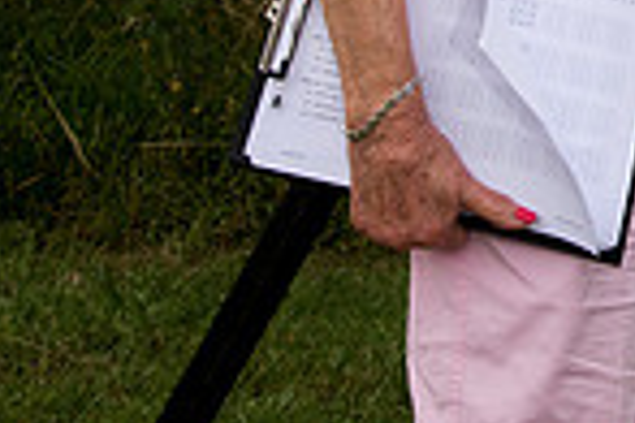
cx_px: 1132
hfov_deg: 10.6
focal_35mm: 182
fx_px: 3210
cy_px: -404
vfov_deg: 7.3
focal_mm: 46
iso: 400
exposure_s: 1/200
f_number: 6.3
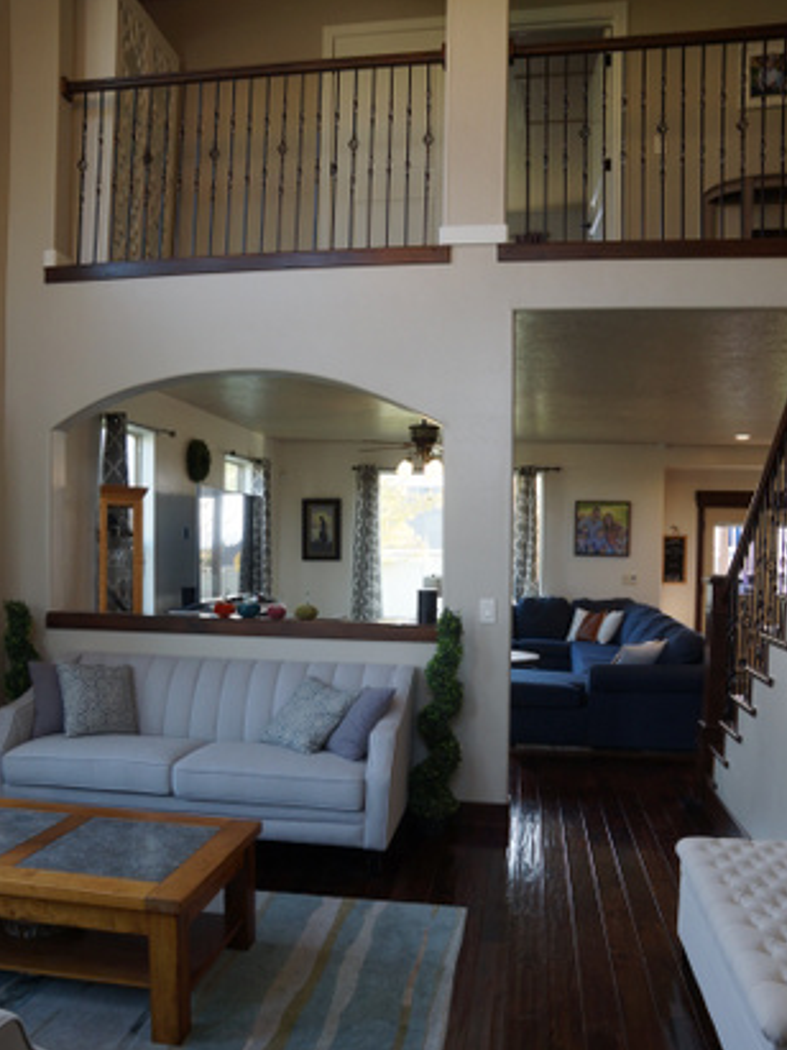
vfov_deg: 65.2
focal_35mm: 27
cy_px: 582
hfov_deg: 51.3
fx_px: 819
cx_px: 385
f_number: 4
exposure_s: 1/60
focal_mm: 16
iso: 200
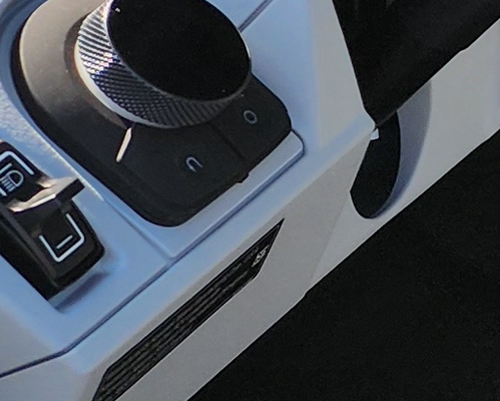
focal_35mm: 175
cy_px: -49
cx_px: 1805
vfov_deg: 8.8
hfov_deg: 8.1
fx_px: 2591
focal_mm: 6.4
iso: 12
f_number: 1.8
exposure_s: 1/281
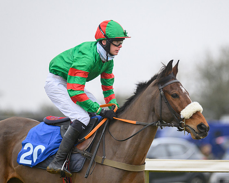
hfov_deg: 4.7
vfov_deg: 3.8
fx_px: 2790
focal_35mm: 412
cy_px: 89
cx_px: 149
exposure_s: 1/1250
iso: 1250
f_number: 5
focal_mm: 300
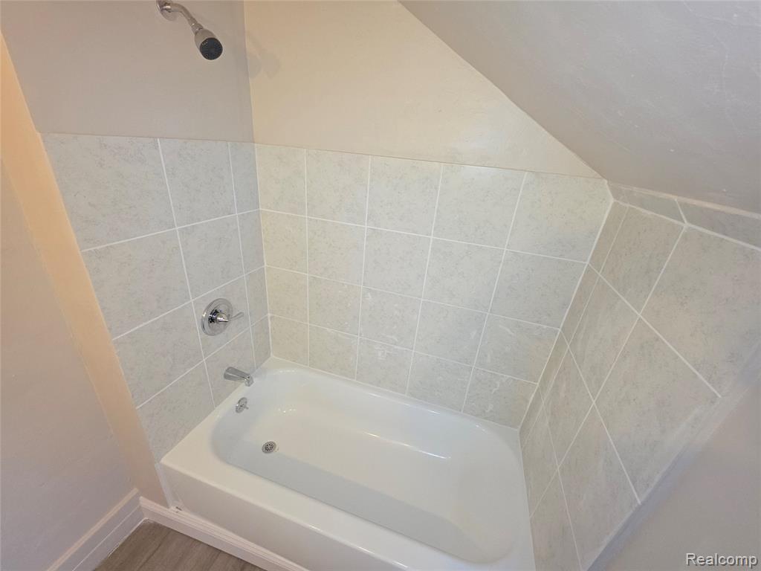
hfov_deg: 106.2
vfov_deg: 89.9
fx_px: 286
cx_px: 380
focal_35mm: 13
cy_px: 286
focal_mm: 2.2
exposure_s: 1/60
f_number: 1.9
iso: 125
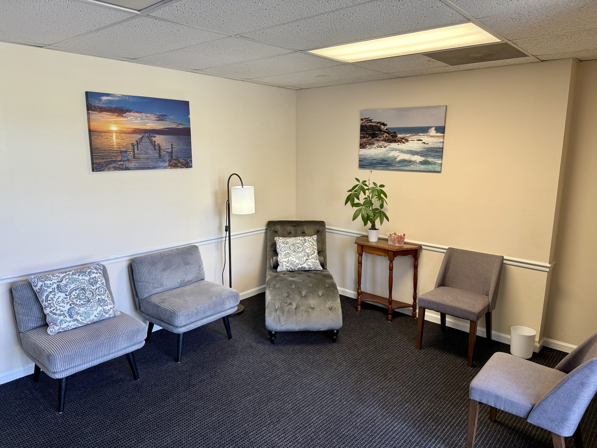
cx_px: 298
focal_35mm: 24
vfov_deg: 56.8
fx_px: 414
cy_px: 224
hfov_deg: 71.6
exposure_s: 1/120
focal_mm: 6.76
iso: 100
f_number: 1.78
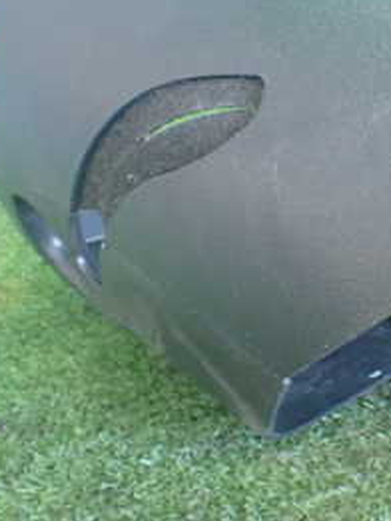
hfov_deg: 19.6
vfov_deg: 27.9
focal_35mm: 69
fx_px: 1038
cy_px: 156
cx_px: 509
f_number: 2.3
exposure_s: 1/50
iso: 800
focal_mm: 5.4
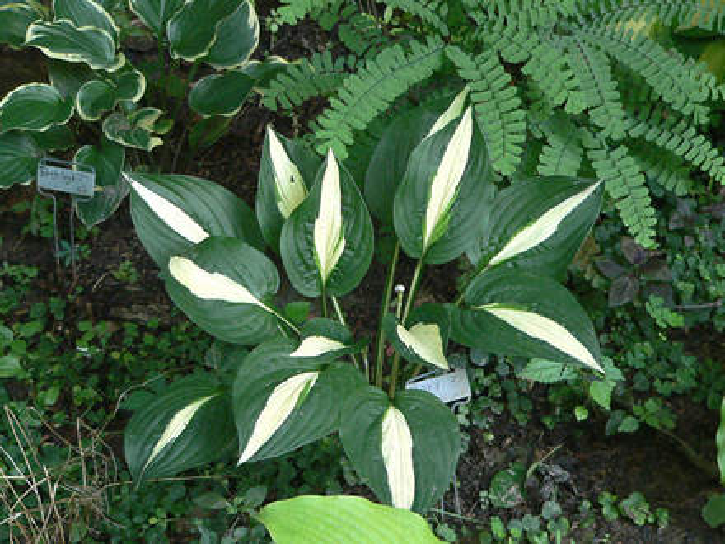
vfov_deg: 16.4
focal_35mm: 90
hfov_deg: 21.8
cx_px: 362
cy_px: 272
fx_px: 1885
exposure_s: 1/60
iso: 200
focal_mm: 15
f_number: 2.8
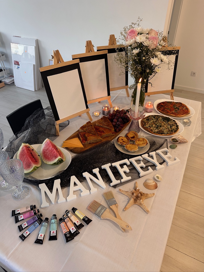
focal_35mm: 24
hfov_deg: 56.8
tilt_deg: -37.4
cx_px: 102
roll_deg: -0.4
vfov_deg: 71.6
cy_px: 136
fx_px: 189
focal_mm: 6.86
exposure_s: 1/121
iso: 160
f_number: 1.78
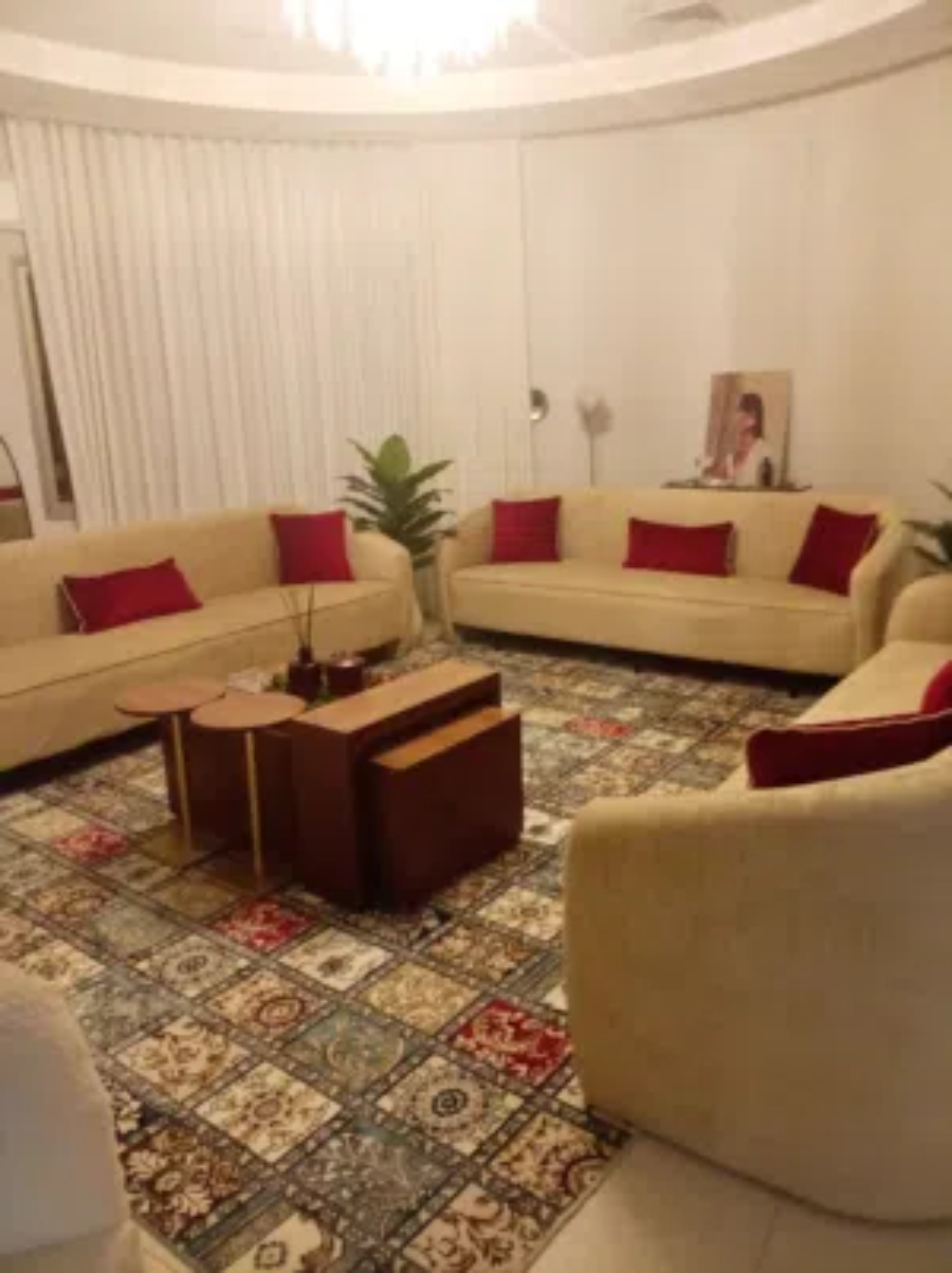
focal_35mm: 25
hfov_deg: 54.8
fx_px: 918
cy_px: 636
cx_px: 476
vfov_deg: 69.4
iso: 1128
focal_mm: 4.15
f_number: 1.8
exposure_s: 1/20
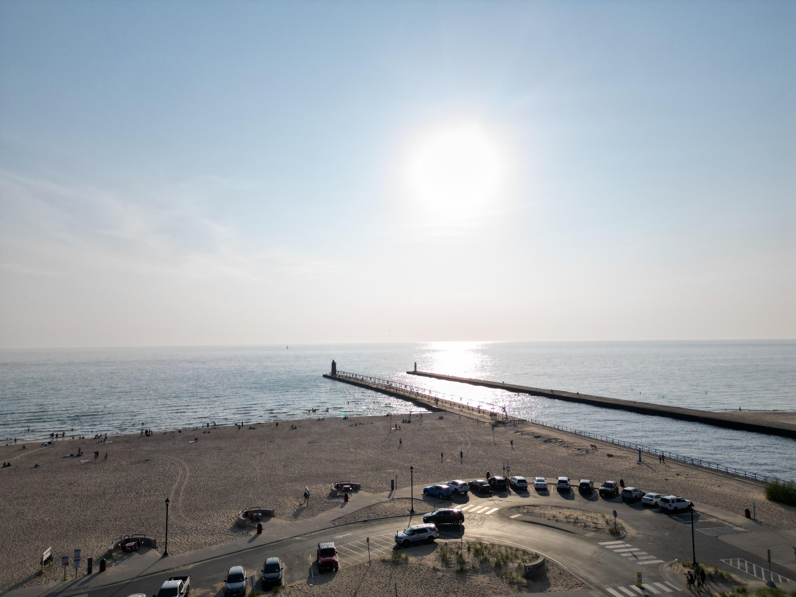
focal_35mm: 24
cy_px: 298
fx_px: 552
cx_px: 398
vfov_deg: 56.8
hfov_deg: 71.6
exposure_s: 1/8000
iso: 110
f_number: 1.7
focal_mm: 6.72
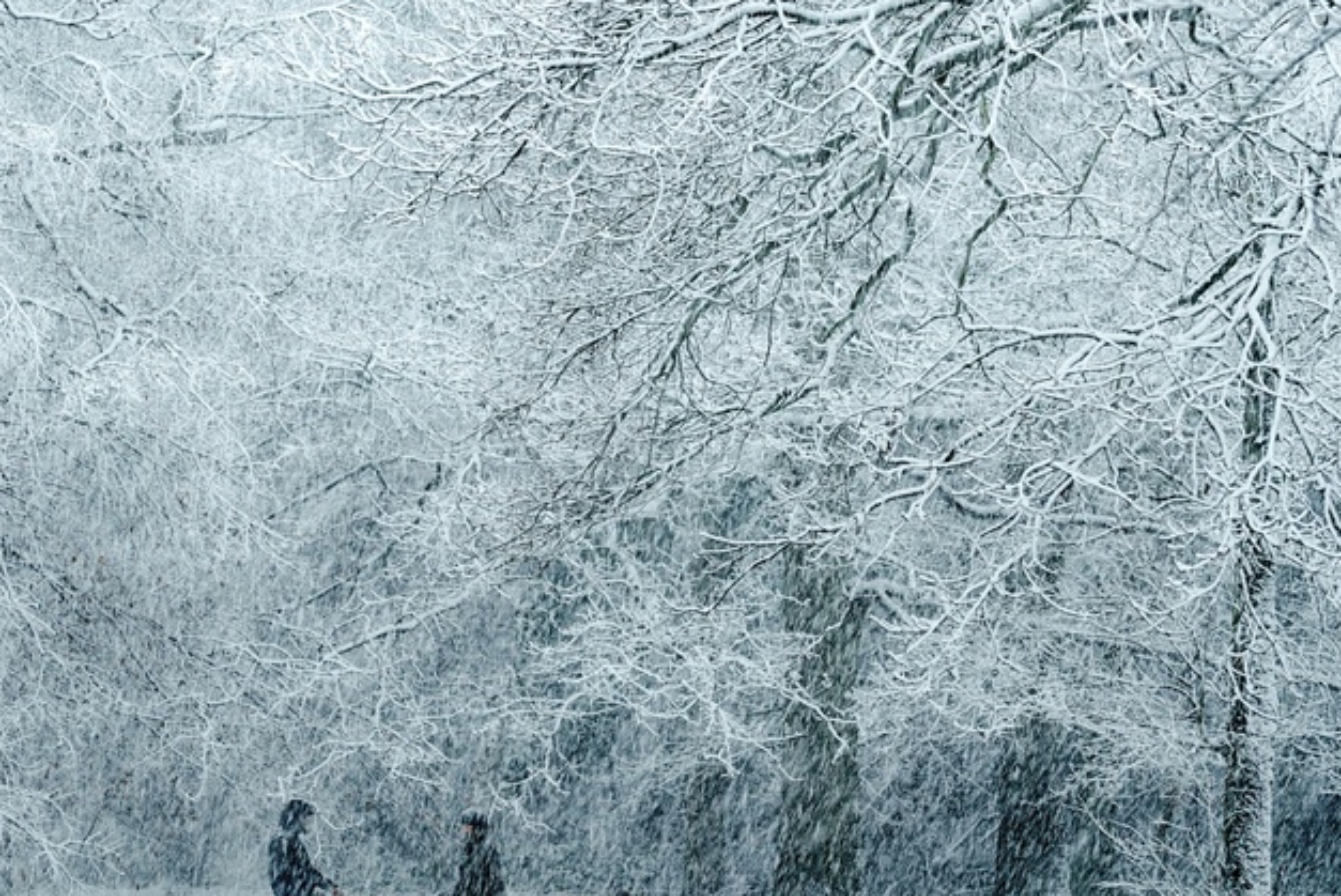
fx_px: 7716
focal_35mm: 207
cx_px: 824
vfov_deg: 6.6
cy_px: 491
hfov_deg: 9.9
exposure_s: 1/40
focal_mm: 130
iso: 400
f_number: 6.3
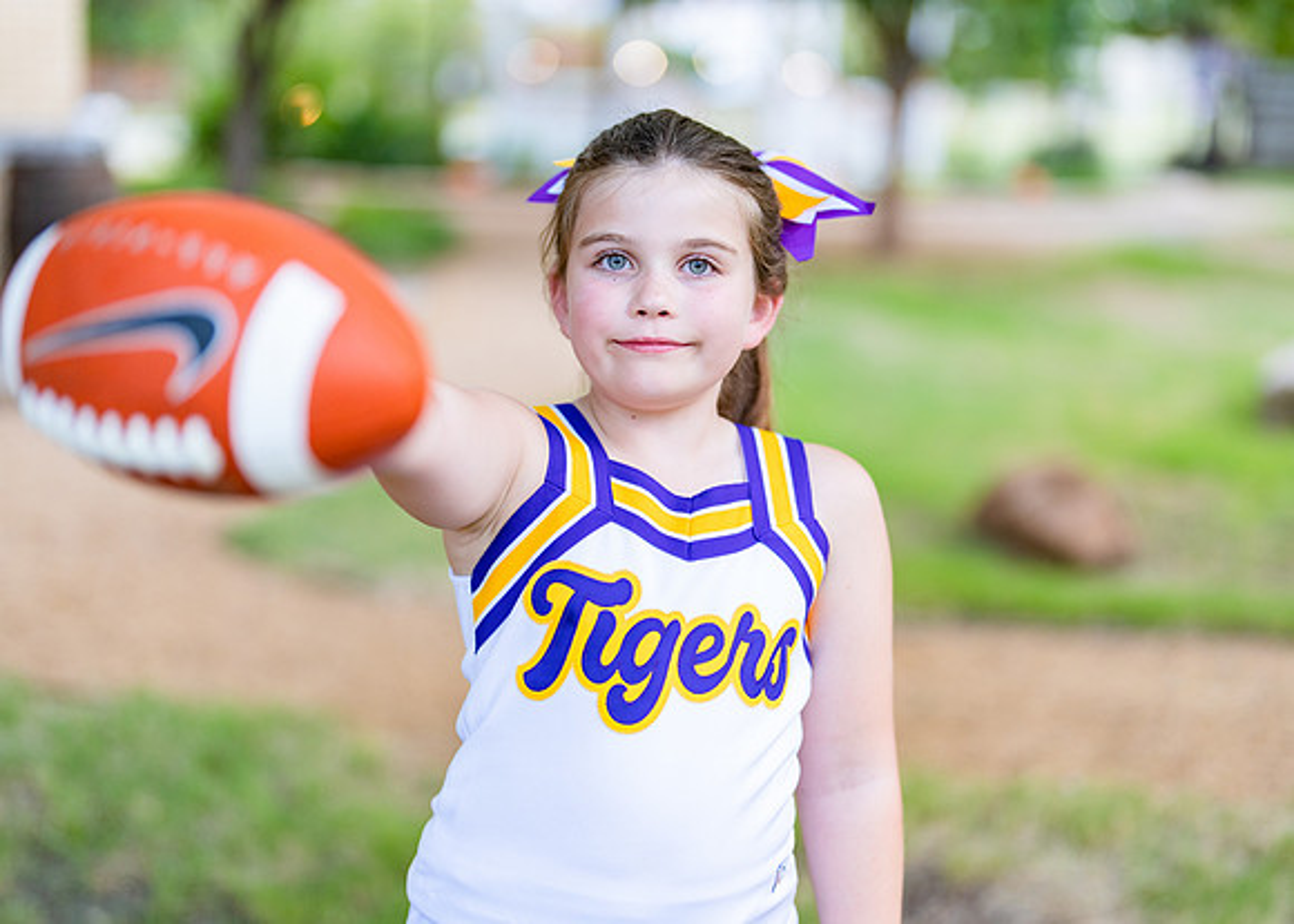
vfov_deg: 24.7
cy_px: 433
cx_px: 653
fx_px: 2112
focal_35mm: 57
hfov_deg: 34.1
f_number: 1.2
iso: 400
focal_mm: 50
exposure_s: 1/400
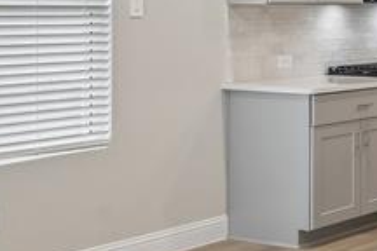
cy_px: 2
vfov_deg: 14.2
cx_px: 429
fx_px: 995
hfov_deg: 20.3
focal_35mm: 95
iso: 400
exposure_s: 1/30
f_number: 8
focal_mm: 20
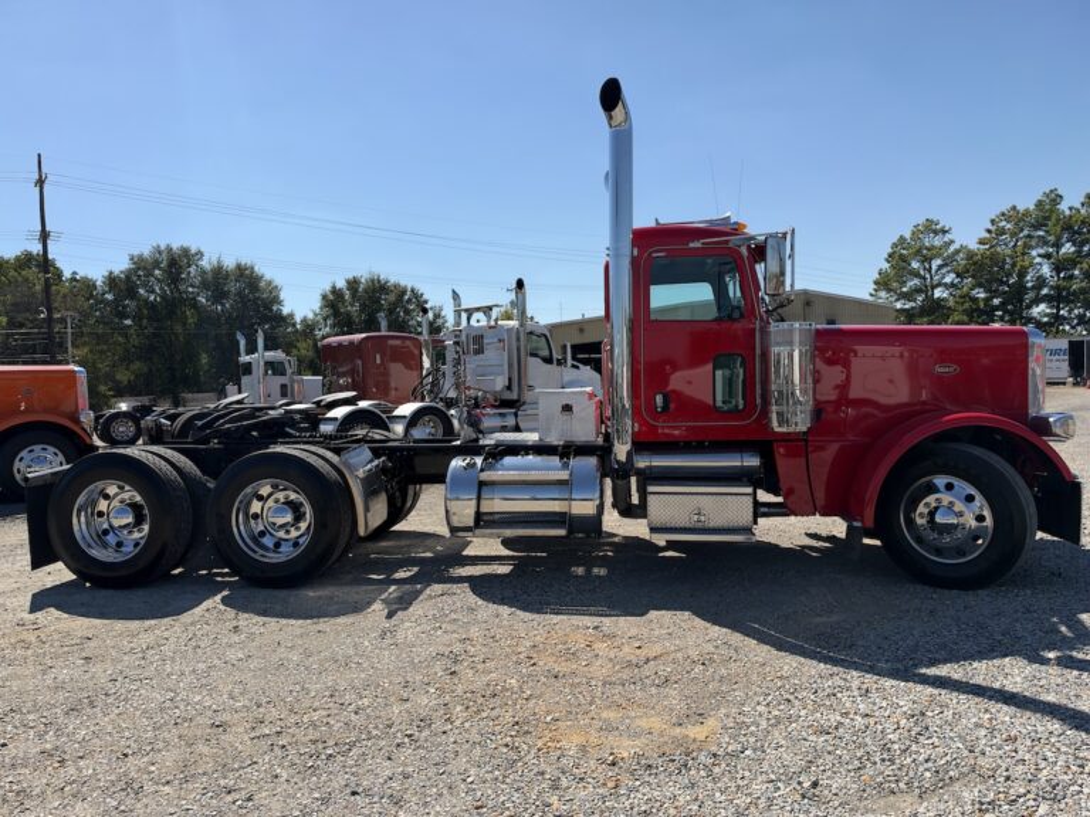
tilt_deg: -1.3
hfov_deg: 71.6
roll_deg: +3.2
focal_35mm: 24
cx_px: 545
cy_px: 408
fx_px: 756
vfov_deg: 56.8
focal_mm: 6.93
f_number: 1.8
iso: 64
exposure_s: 1/4878
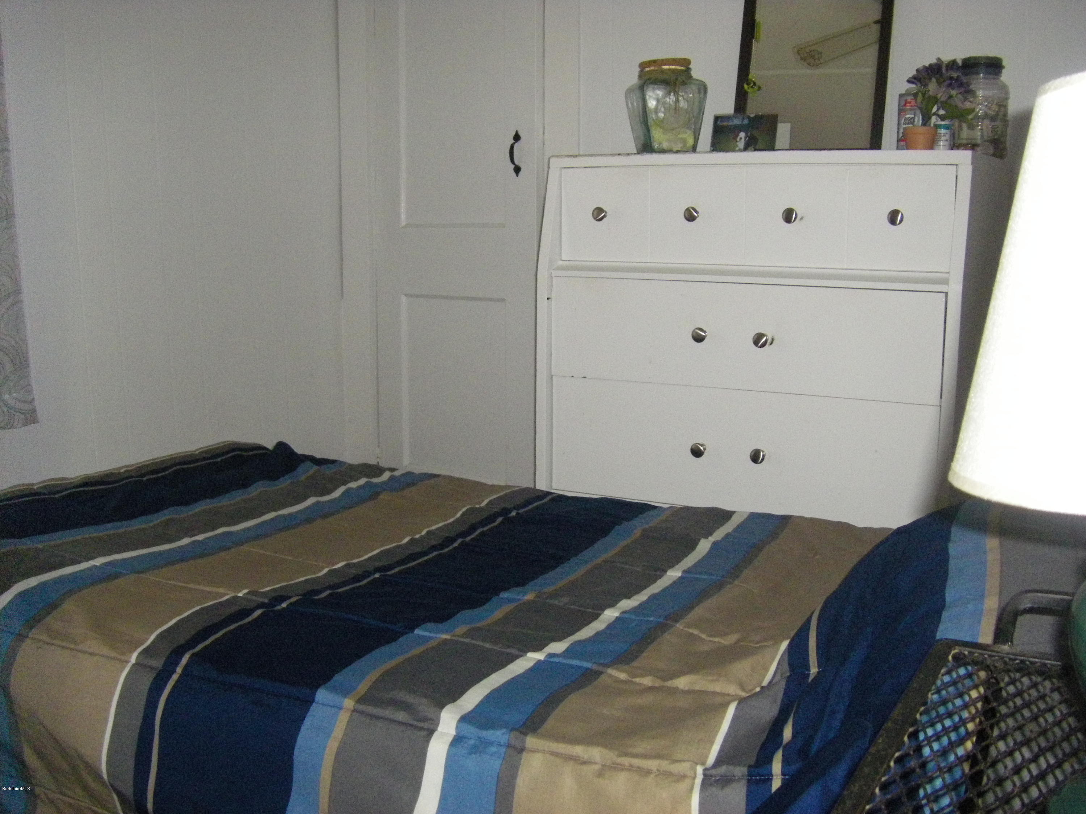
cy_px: 407
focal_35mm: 38
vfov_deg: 37.7
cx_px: 543
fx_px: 1192
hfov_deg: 49.0
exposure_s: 1/50
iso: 800
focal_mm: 6.3
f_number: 3.5
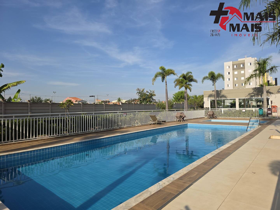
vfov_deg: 58.9
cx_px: 140
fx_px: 186
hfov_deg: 73.9
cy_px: 105
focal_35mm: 23
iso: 80
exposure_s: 1/6150
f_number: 1.7
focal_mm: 6.3
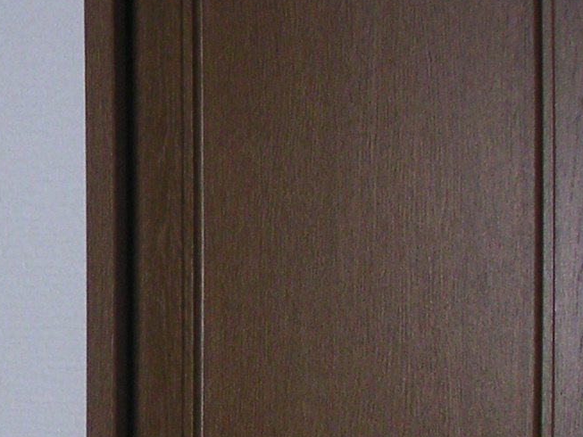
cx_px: -195
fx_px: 1954
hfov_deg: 16.0
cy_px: 359
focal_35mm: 116
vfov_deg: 12.7
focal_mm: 5.7
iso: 100
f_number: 2.8
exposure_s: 1/45
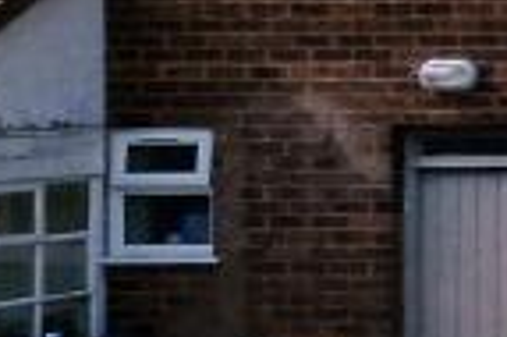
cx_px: 1482
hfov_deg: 11.8
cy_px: 78
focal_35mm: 97
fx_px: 1365
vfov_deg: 14.0
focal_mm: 2.2
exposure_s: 1/3848
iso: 50
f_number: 2.2
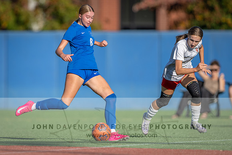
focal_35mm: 644
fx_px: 4154
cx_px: 63
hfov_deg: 3.2
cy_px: 79
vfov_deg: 2.1
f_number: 3.2
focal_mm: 400
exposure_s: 1/1000
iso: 64
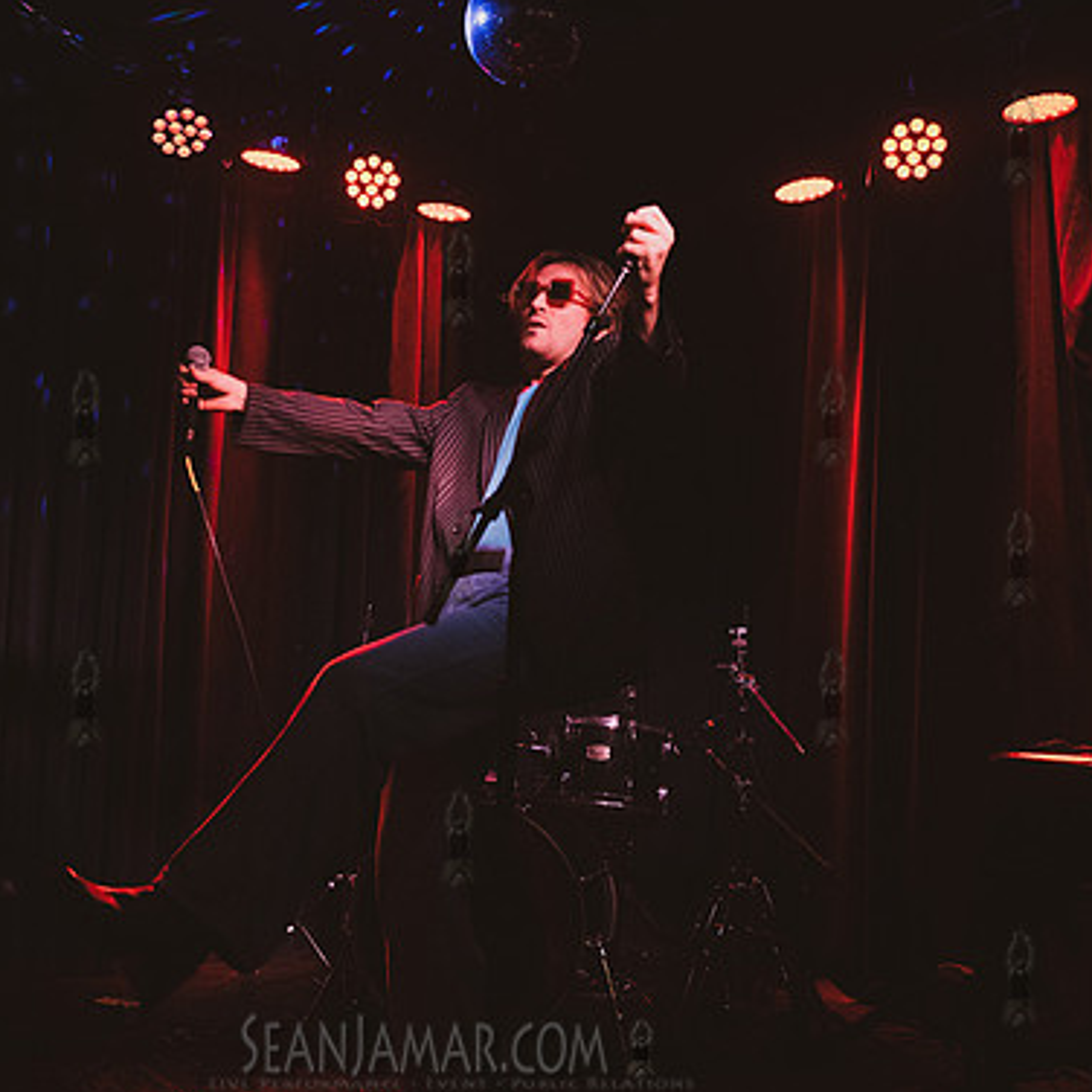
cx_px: 456
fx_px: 1356
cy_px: 555
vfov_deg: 43.9
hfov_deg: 43.7
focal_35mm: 38
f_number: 3.5
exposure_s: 1/400
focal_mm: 29
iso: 10000
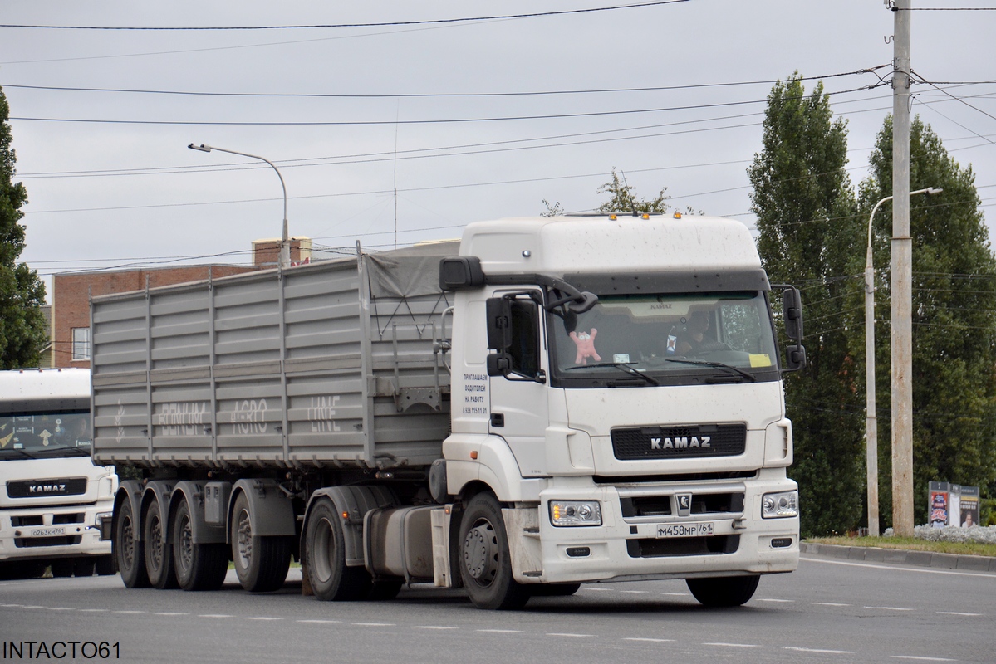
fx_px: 3736
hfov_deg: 15.2
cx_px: 498
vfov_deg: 10.2
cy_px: 332
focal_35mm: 135
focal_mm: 90
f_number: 5.3
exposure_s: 1/1250
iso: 400
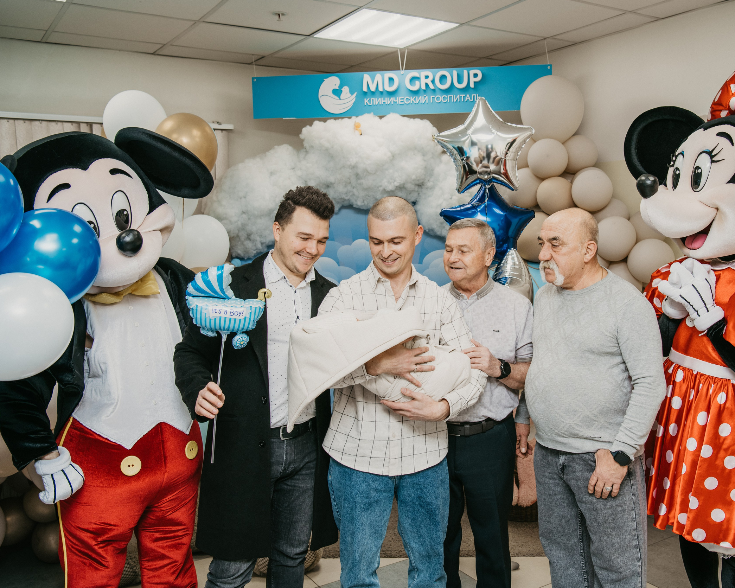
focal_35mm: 36
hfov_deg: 49.9
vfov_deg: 41.1
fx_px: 783
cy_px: 280
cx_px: 443
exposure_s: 1/160
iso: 160
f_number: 4
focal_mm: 30
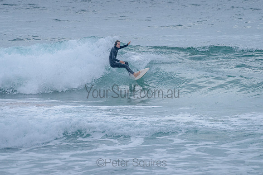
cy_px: 68
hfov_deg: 3.4
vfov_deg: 2.2
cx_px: 132
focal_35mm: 613
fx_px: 4477
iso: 1600
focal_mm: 500
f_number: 5.6
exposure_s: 1/2000
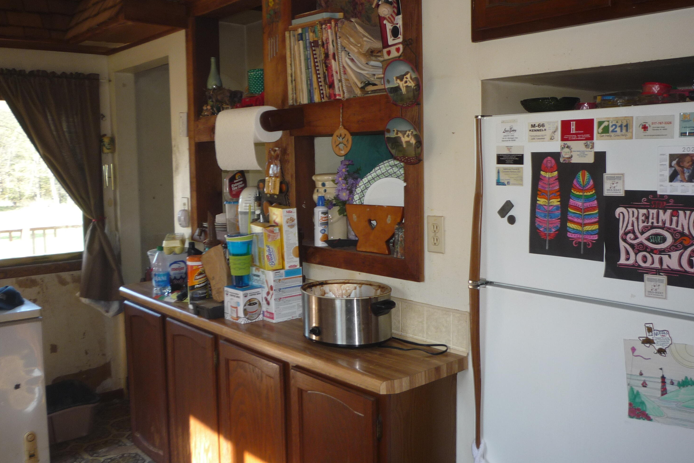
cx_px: 353
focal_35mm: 34
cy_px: 214
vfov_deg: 38.9
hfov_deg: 55.8
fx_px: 655
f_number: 3.3
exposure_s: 1/30
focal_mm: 5.2
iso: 100
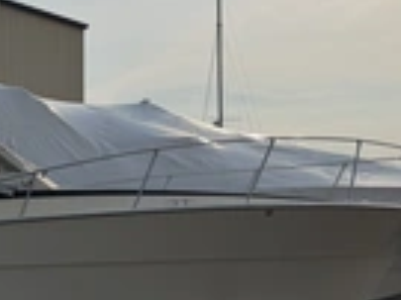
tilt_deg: +8.9
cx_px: -48
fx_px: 822
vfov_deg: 20.7
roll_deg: +0.3
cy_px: 131
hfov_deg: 25.3
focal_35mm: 71
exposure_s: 1/14286
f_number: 1.78
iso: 80
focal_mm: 6.76
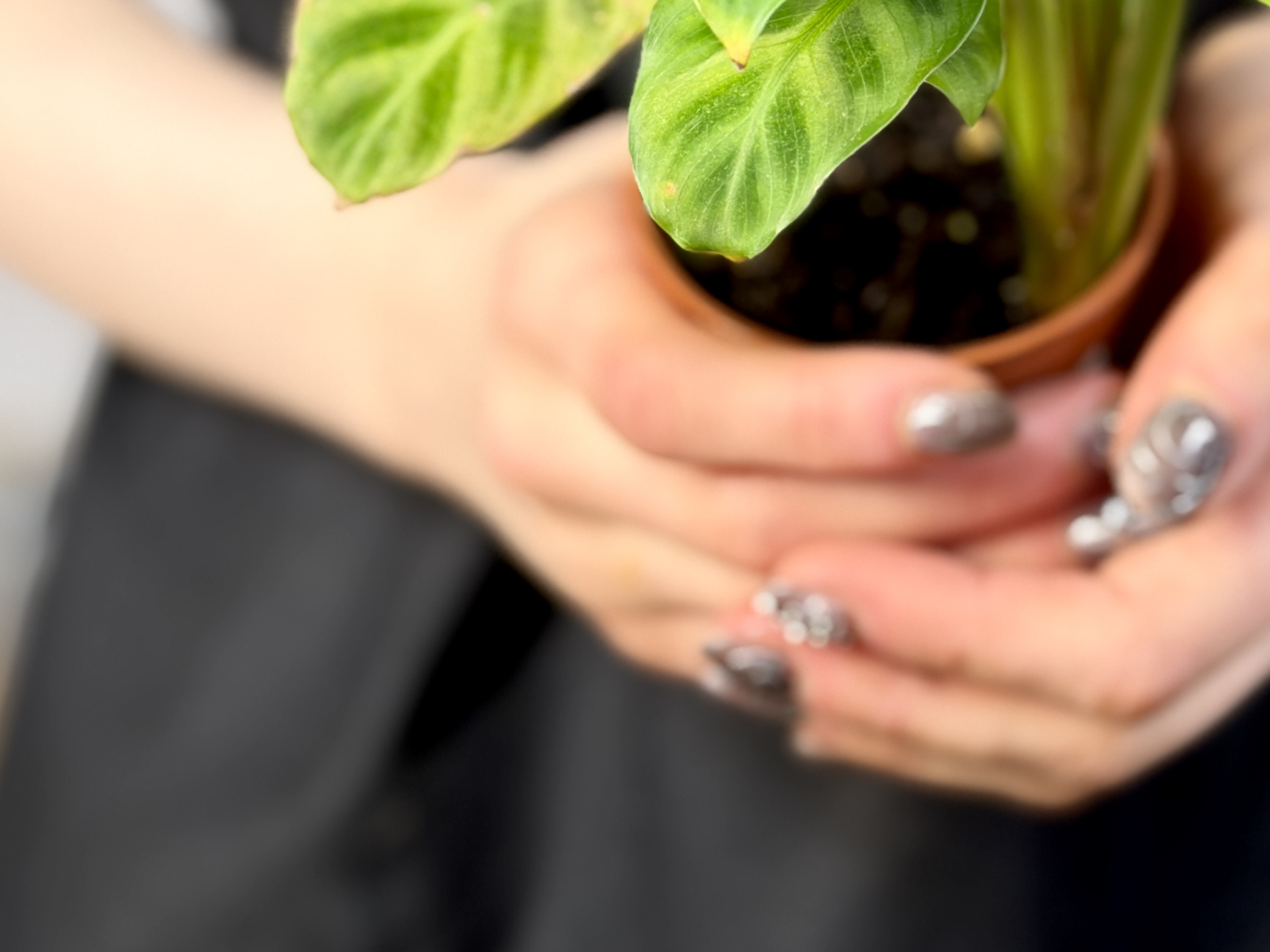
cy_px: -186
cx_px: 836
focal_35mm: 93
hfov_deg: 21.0
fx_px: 3412
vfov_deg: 15.3
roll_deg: +0.2
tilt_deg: -16.7
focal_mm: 6.76
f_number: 1.78
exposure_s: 1/50
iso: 50
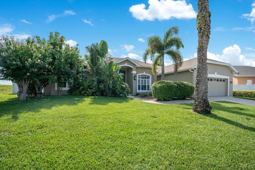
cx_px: 128
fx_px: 113
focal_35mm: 16
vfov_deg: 73.8
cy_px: 85
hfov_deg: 96.7
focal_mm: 16
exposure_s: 1/160
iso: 100
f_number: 10
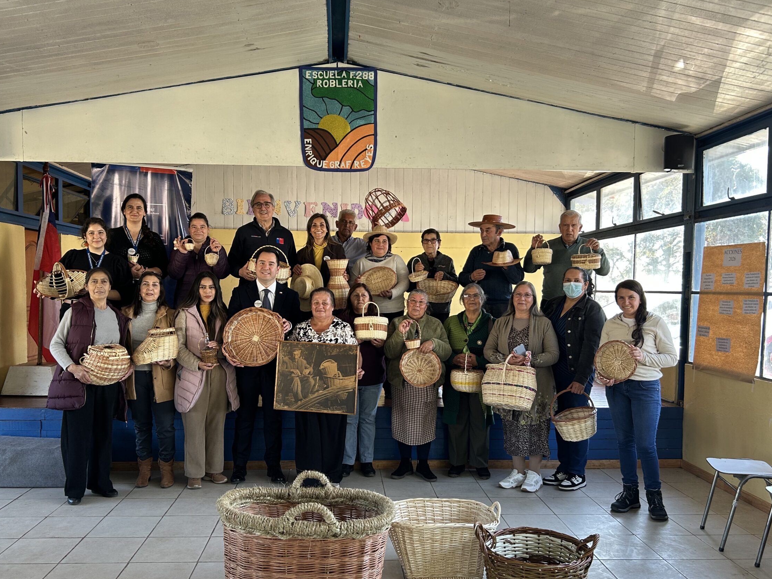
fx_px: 669
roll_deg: -0.6
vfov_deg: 46.7
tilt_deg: -3.2
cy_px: 315
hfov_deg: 59.9
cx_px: 369
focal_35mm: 30
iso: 80
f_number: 1.5
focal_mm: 5.7
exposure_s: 1/121
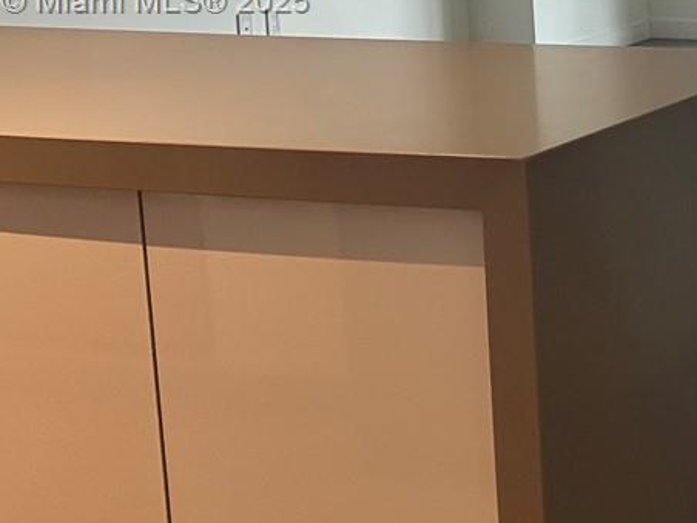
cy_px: 3
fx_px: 1711
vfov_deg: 17.0
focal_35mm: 85
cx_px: 1049
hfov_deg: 19.9
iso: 125
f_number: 1.78
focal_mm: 6.86
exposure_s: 1/120
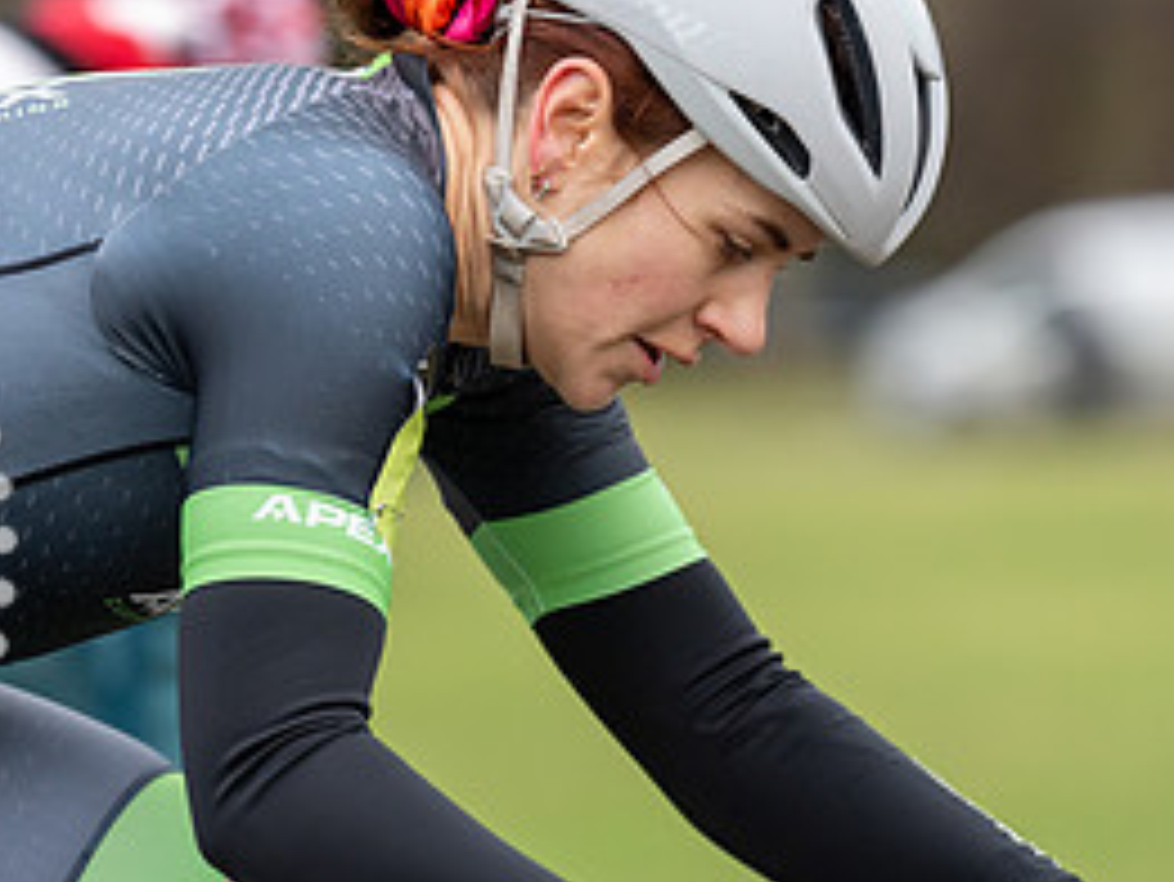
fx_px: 12181
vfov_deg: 4.1
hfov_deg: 5.5
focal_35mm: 359
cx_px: 292
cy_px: 317
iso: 1250
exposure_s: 1/1000
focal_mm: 168
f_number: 3.2
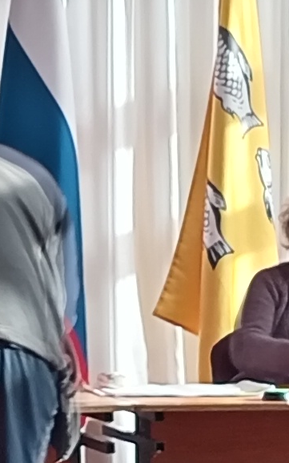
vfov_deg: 10.4
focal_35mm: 202
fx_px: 2547
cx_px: -61
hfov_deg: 6.5
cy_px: 201
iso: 125
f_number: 1.8
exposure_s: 1/33.3
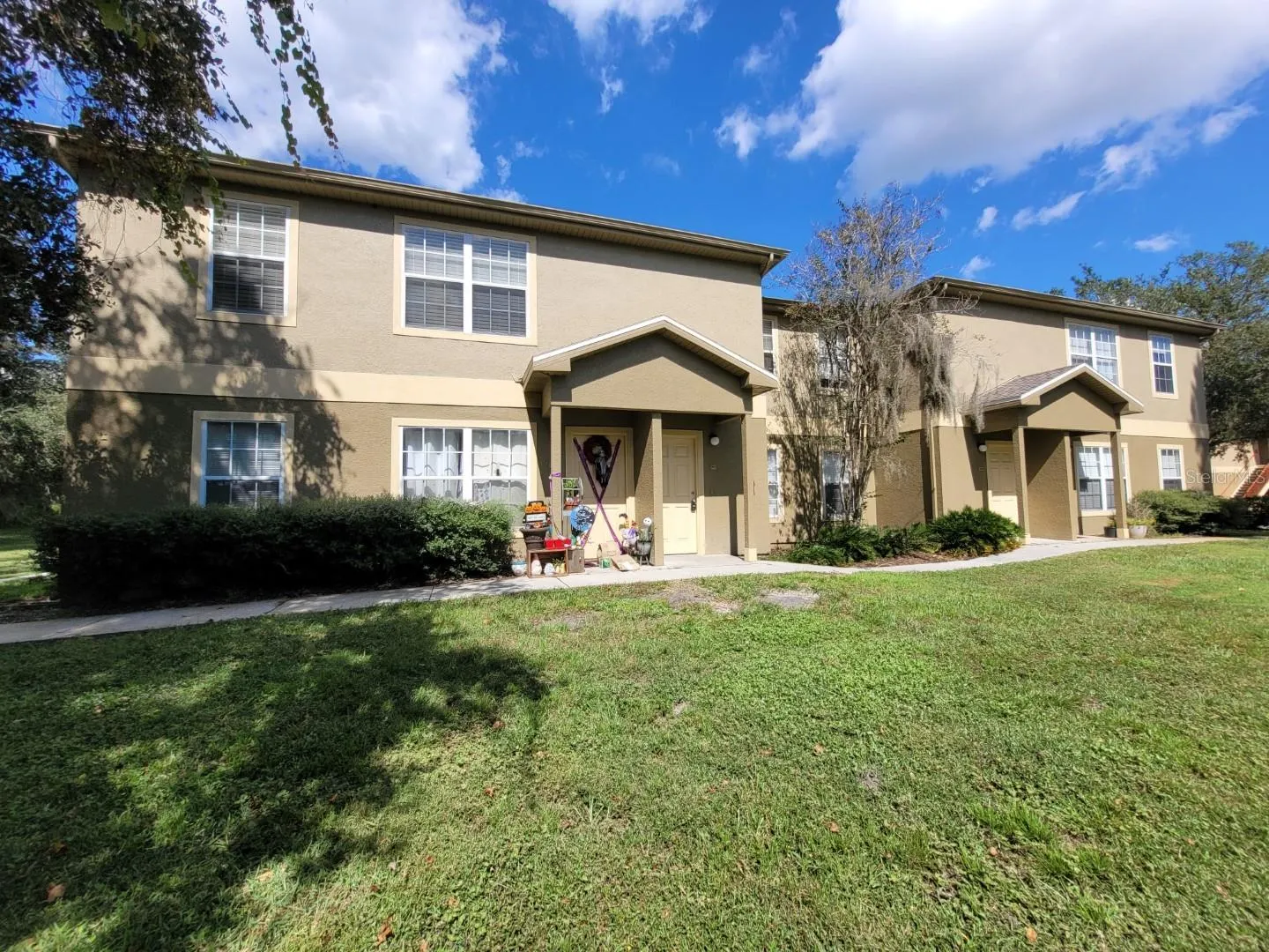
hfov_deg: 106.2
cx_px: 634
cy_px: 476
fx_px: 477
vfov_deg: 89.9
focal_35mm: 13
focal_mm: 1.74
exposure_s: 1/1406
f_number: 2.2
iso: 40
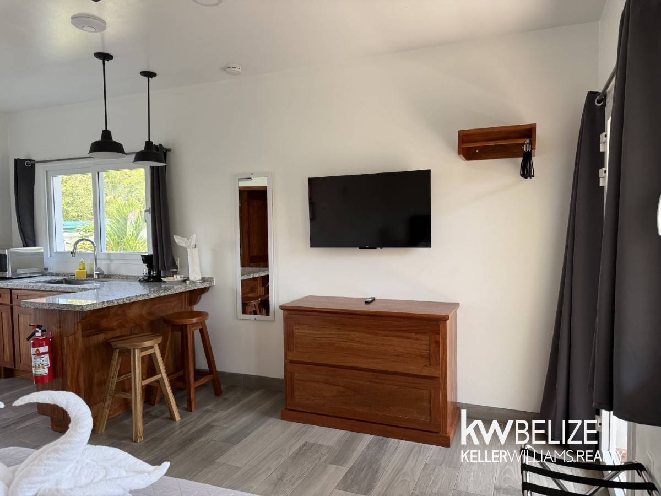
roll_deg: +0.4
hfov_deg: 71.6
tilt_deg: -3.0
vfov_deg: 56.8
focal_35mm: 24
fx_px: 458
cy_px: 248
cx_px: 330
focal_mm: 6.76
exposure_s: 1/200
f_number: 1.78
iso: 100
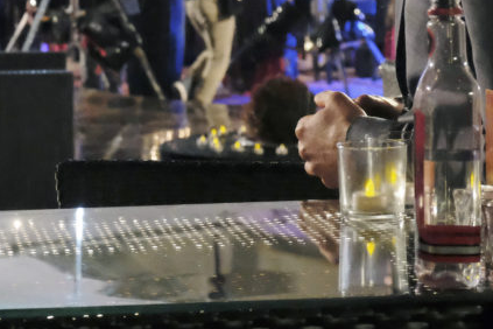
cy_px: -15
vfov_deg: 9.8
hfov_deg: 14.5
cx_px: -10
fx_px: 1903
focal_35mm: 139
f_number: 4.5
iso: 12800
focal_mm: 32.9
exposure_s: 1/125
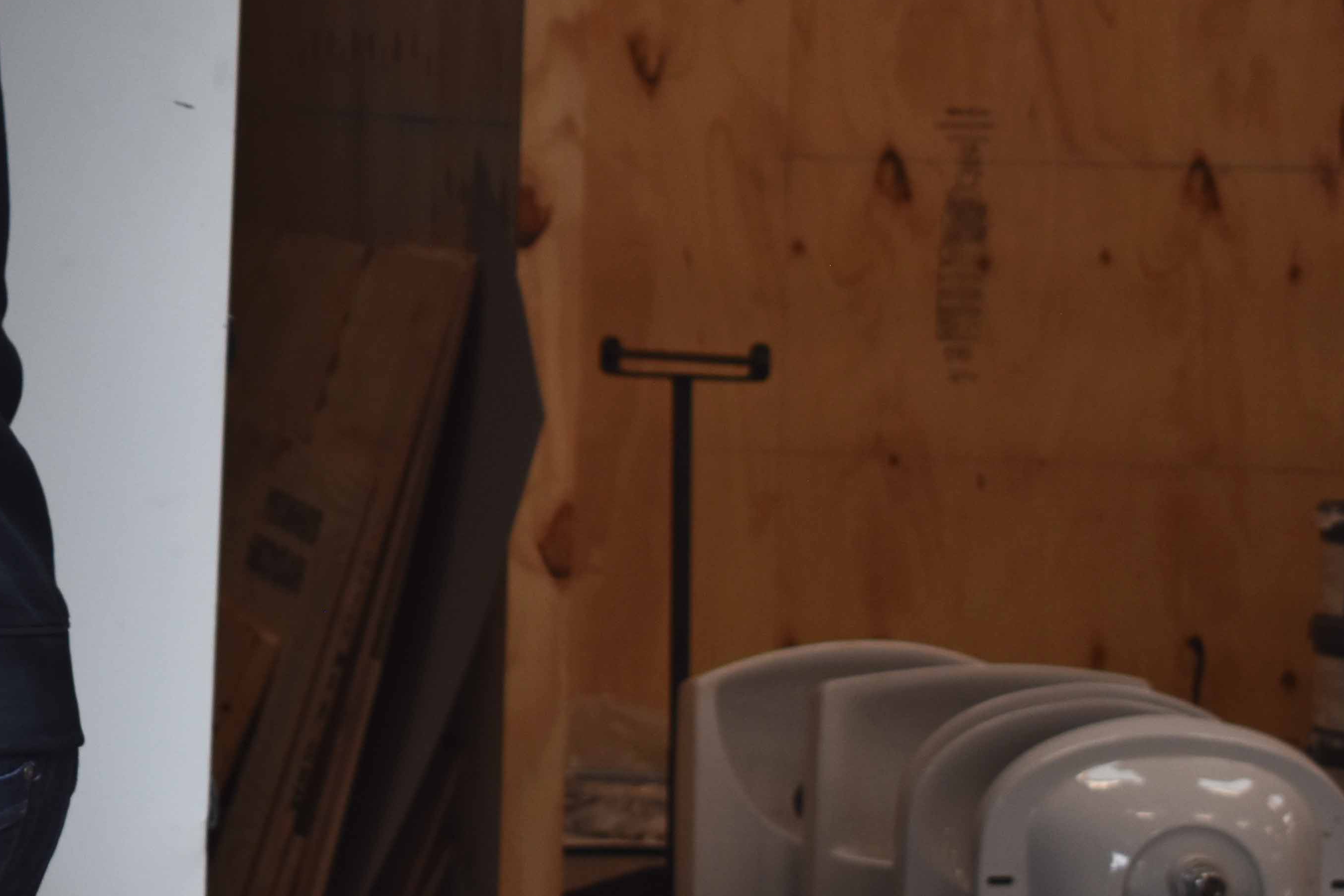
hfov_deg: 13.2
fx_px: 5712
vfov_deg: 8.9
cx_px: -128
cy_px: 159
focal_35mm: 153
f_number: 5.6
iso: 400
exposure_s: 1/125
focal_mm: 46
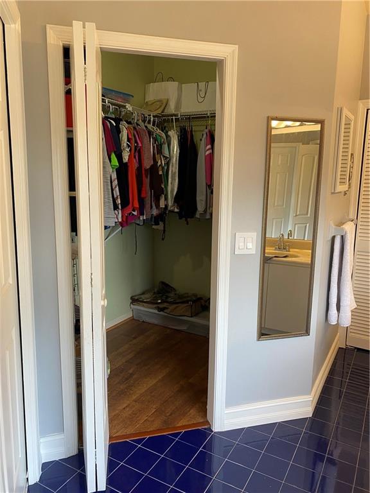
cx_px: 185
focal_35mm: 26
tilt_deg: -9.3
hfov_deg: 53.1
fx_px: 371
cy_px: 246
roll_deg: -0.8
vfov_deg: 67.3
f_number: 1.8
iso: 80
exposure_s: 1/60
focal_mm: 4.25
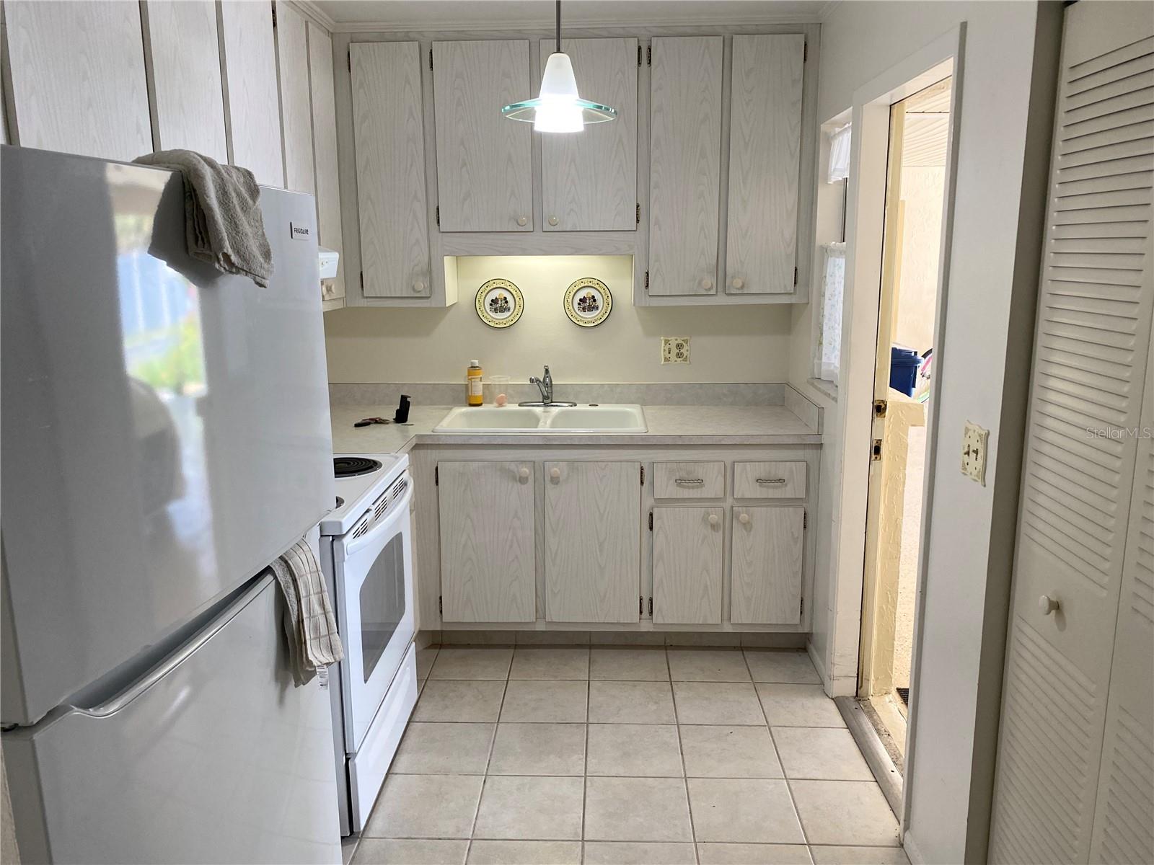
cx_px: 577
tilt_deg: -11.9
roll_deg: +0.7
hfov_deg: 67.3
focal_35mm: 26
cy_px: 432
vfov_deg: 53.1
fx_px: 867
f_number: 1.8
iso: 125
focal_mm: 4.25
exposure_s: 1/120
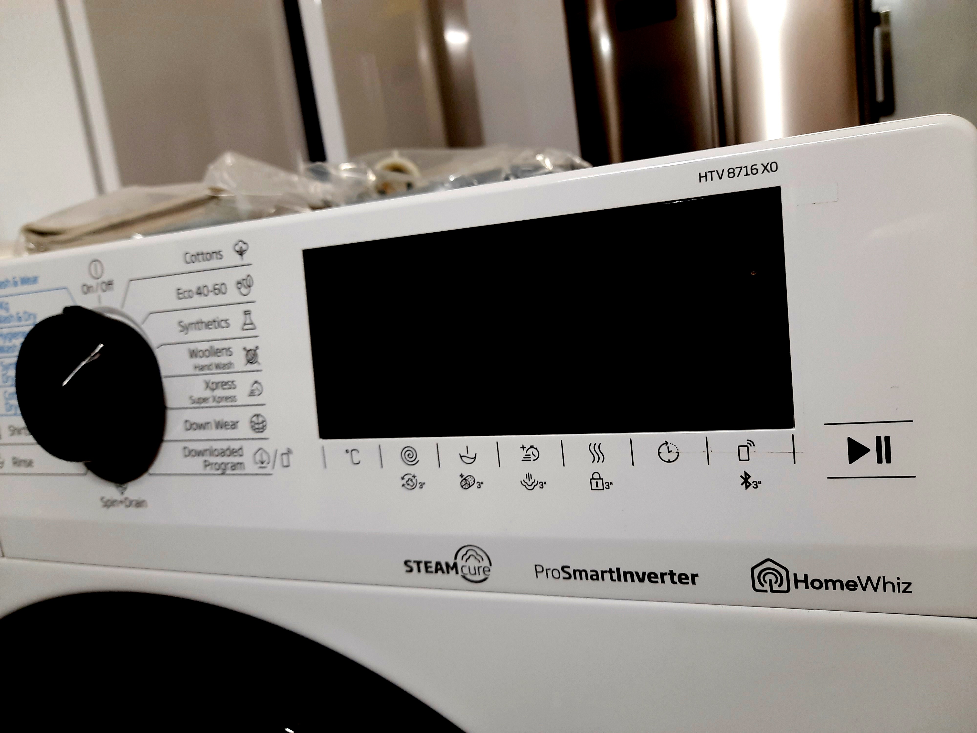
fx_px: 706
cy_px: 366
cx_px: 488
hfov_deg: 69.4
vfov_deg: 54.9
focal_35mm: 25
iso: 100
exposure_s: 1/33
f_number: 2
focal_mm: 4.6
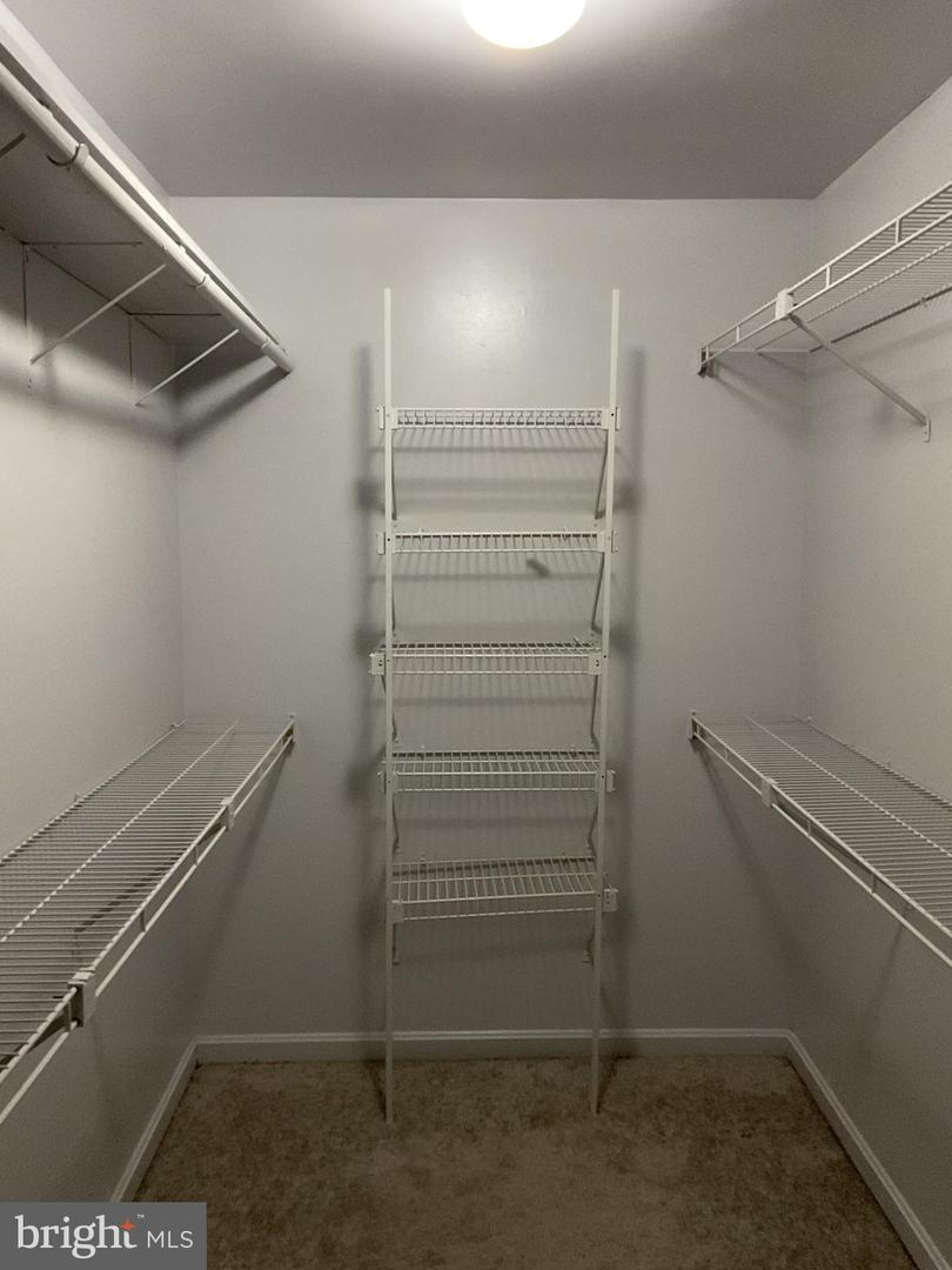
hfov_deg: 48.2
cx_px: 476
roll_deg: +1.0
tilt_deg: -4.7
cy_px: 635
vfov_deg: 61.7
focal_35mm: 29
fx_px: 1063
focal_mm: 3
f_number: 1.8
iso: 400
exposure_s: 1/30
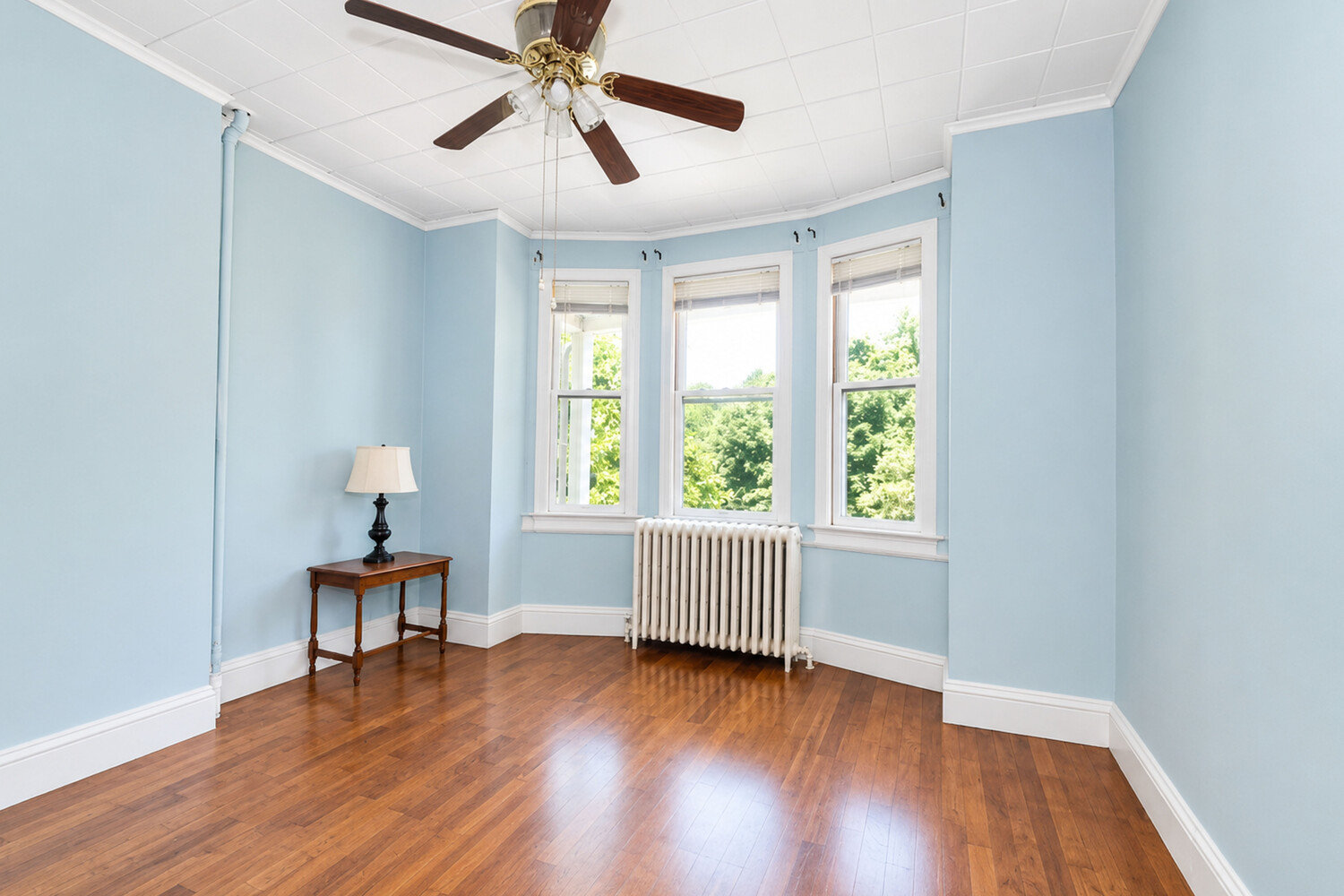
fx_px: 560
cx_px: 672
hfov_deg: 100.4
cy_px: 448
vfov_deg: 77.3
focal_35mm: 15
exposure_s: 1/60
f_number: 11
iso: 2000
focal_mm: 10
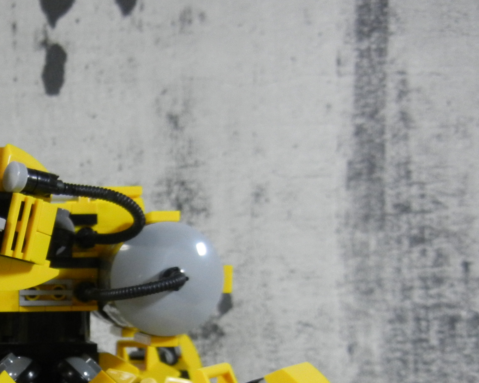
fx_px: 893
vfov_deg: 23.4
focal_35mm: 63
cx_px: -28
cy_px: 367
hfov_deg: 27.8
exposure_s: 1/57
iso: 400
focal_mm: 5.4
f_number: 3.5
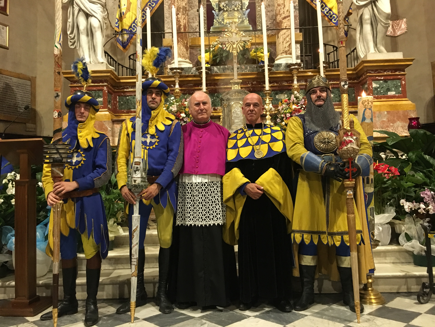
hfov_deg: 61.7
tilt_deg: +3.9
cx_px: 218
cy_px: 164
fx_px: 364
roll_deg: +0.9
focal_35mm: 29
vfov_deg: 48.2
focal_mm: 4.15
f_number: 2.2
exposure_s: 1/17
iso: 250
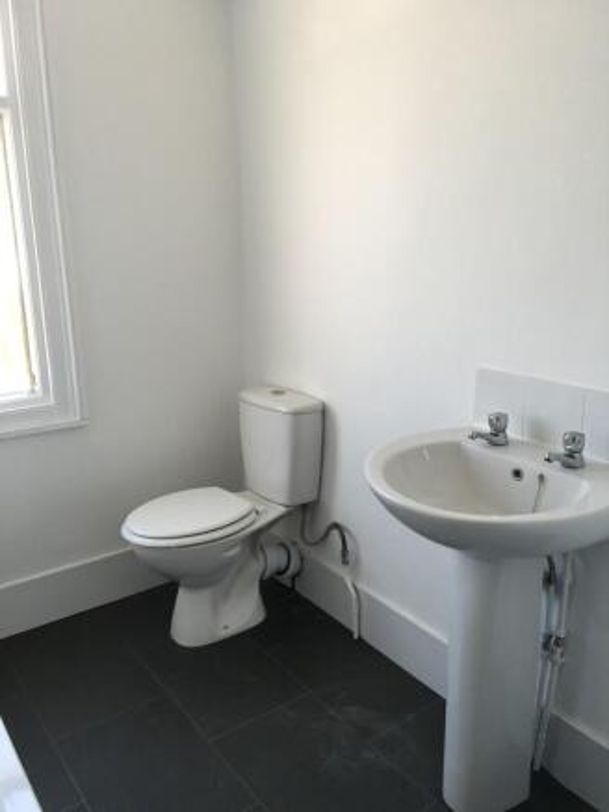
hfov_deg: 48.2
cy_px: 406
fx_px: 680
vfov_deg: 61.6
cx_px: 304
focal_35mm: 29
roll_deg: +0.0
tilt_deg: -12.3
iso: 40
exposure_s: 1/100
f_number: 2.2
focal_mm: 4.15
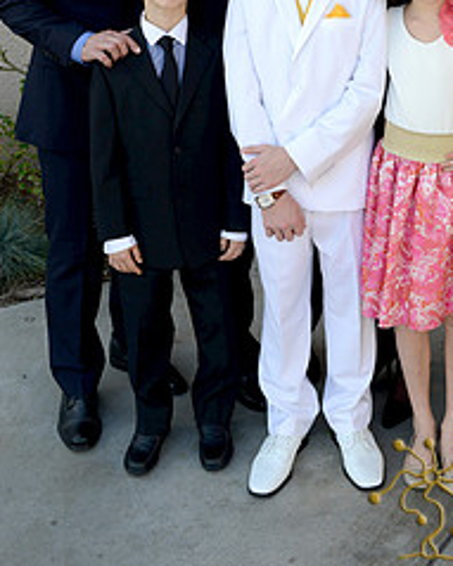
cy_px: 54
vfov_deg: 30.1
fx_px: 1006
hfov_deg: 25.0
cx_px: 350
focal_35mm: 60
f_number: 6.3
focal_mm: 34
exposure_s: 1/160
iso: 200
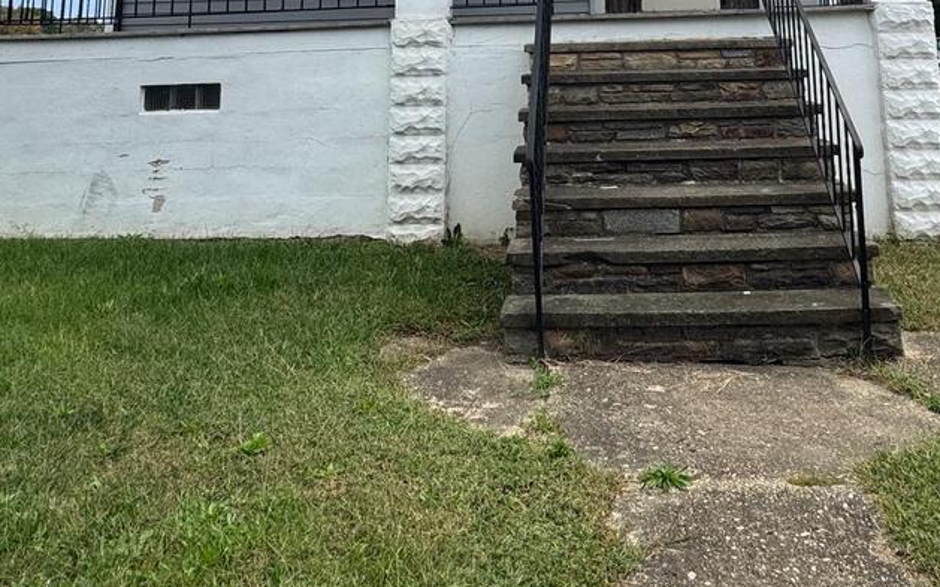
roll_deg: +0.2
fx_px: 871
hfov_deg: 56.4
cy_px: -142
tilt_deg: +12.1
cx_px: 553
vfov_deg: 30.7
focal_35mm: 34
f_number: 2.2
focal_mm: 2.22
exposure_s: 1/1063
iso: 50
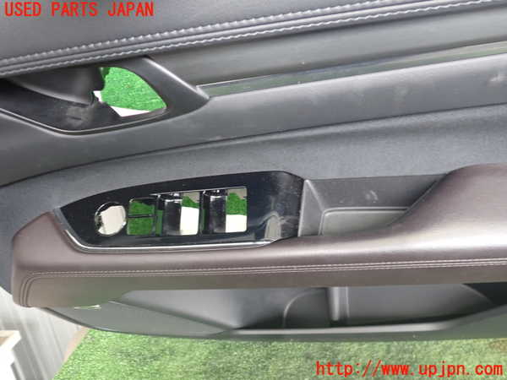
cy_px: 190
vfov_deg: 46.8
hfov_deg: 60.0
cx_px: 254
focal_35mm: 30
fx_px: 439
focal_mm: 5.4
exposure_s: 1/30
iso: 250
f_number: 2.3
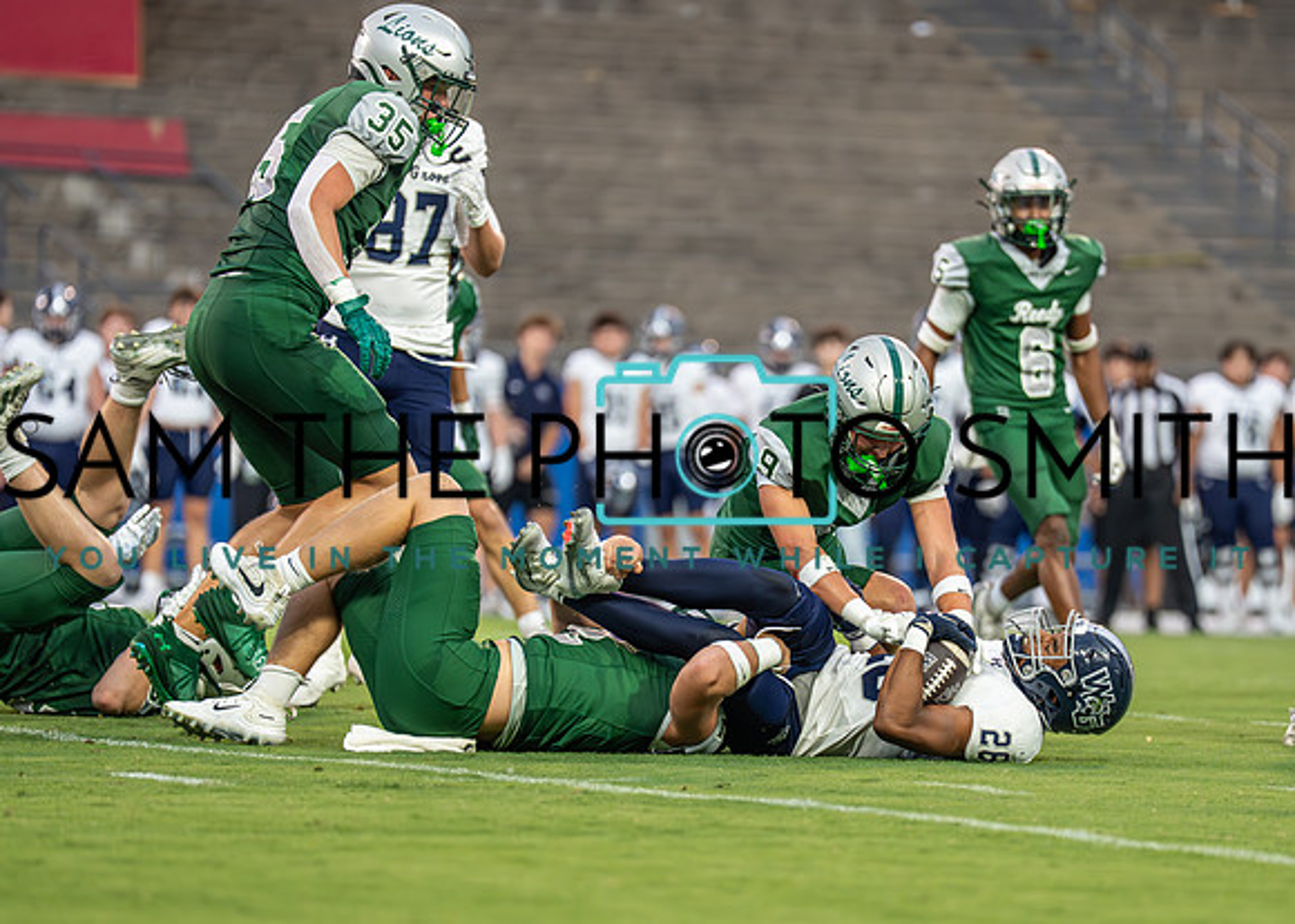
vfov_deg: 5.3
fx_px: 9960
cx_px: 767
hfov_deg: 7.4
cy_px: 575
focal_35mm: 271
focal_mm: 200
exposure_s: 1/1250
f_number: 2.8
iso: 1600
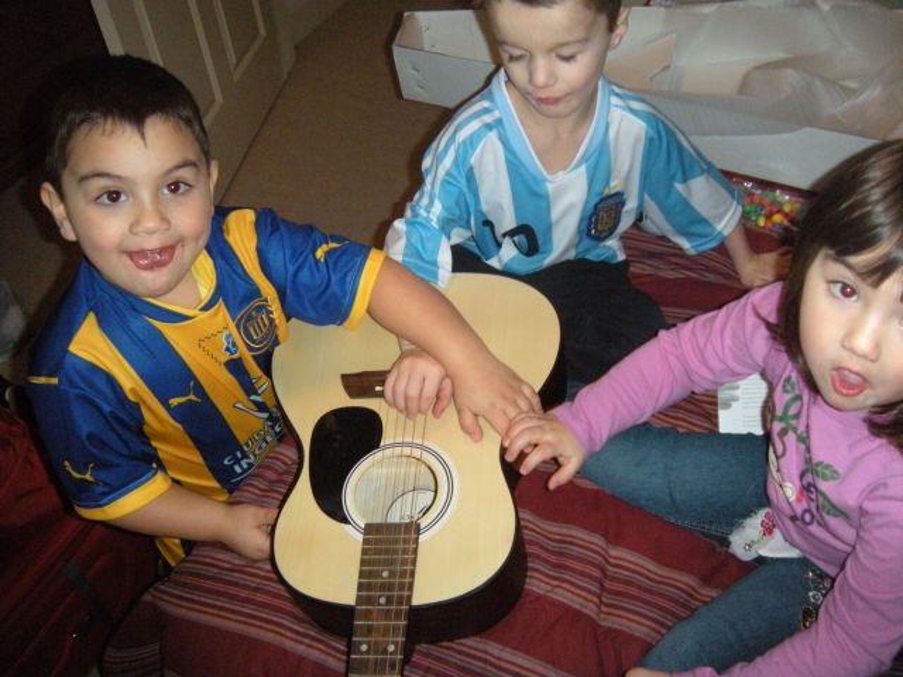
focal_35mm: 35
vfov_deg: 40.7
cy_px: 338
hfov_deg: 52.6
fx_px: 913
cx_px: 452
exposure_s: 1/60
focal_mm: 5.9
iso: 400
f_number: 3.8
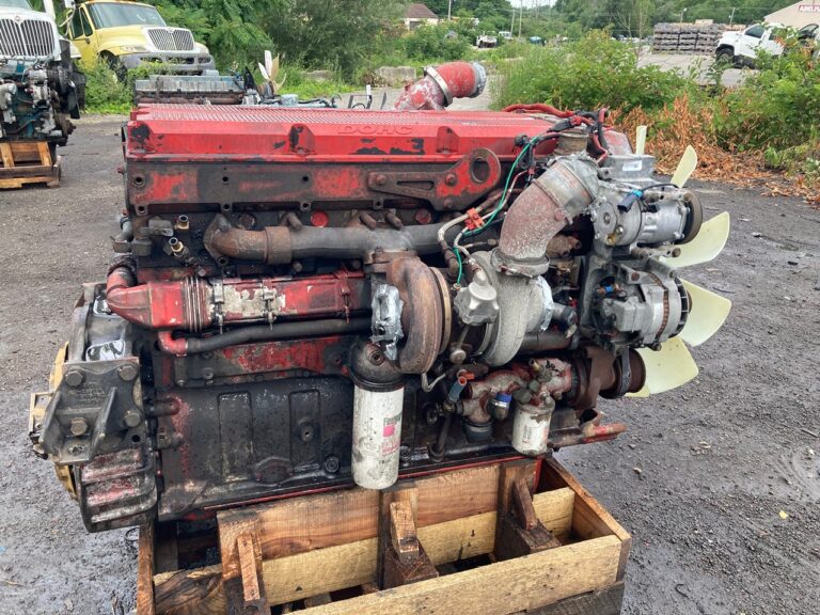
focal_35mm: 28
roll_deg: -1.9
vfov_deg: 49.7
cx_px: 410
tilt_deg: -23.5
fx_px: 663
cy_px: 308
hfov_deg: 63.4
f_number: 1.8
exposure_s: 1/403
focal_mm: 3.99
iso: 20
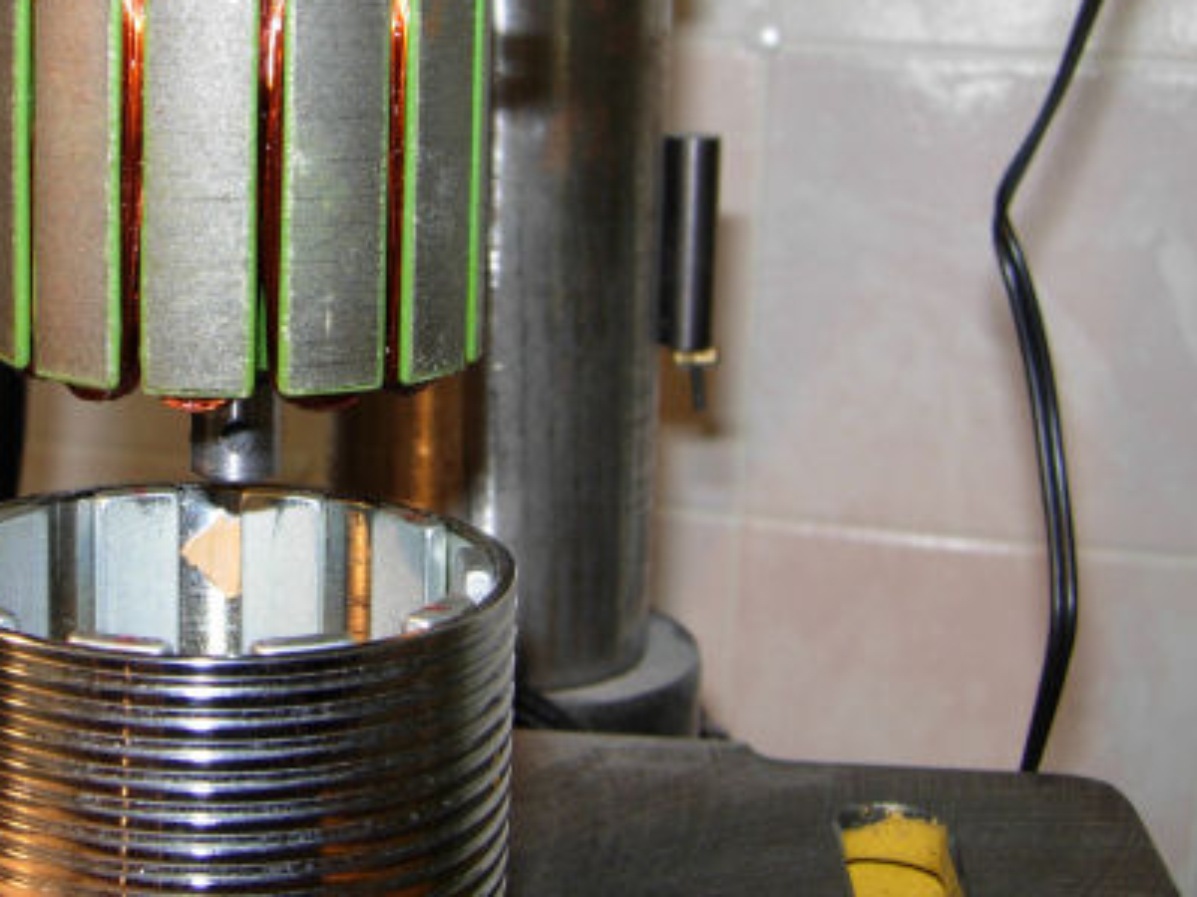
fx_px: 2179
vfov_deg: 23.1
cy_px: 223
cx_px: 260
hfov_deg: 30.1
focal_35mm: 63
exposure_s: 1/45.2
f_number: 3.8
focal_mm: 7.5
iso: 50
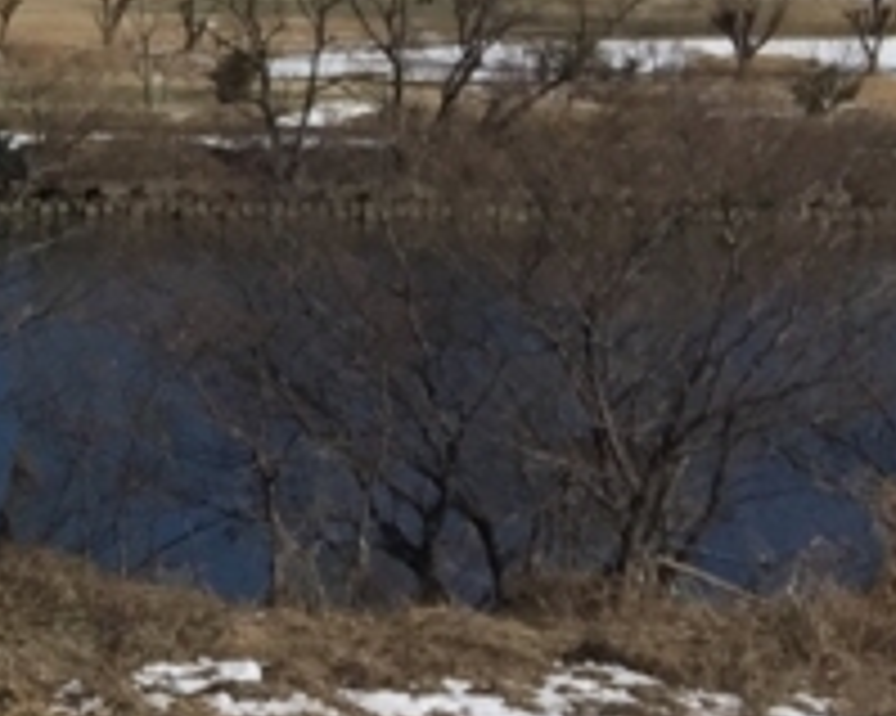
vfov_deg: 10.5
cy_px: 0
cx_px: -1369
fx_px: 3870
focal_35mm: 146
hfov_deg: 10.9
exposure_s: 1/4405
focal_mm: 4.15
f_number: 2.2
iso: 32
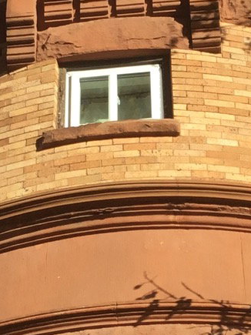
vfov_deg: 13.5
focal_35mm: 146
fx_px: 1412
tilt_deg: +44.5
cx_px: 122
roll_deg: +1.8
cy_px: 216
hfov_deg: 10.2
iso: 25
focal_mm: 3.3
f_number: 2.4
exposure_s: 1/831
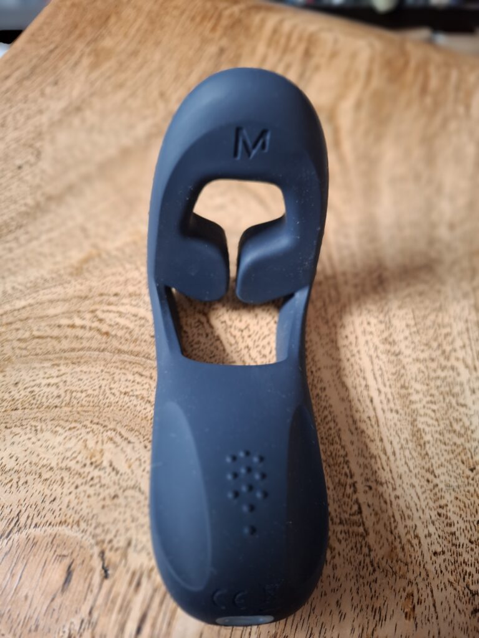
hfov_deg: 58.9
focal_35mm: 23
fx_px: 424
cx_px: 240
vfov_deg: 73.9
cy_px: 319
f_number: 1.8
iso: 400
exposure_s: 1/33
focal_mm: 5.54
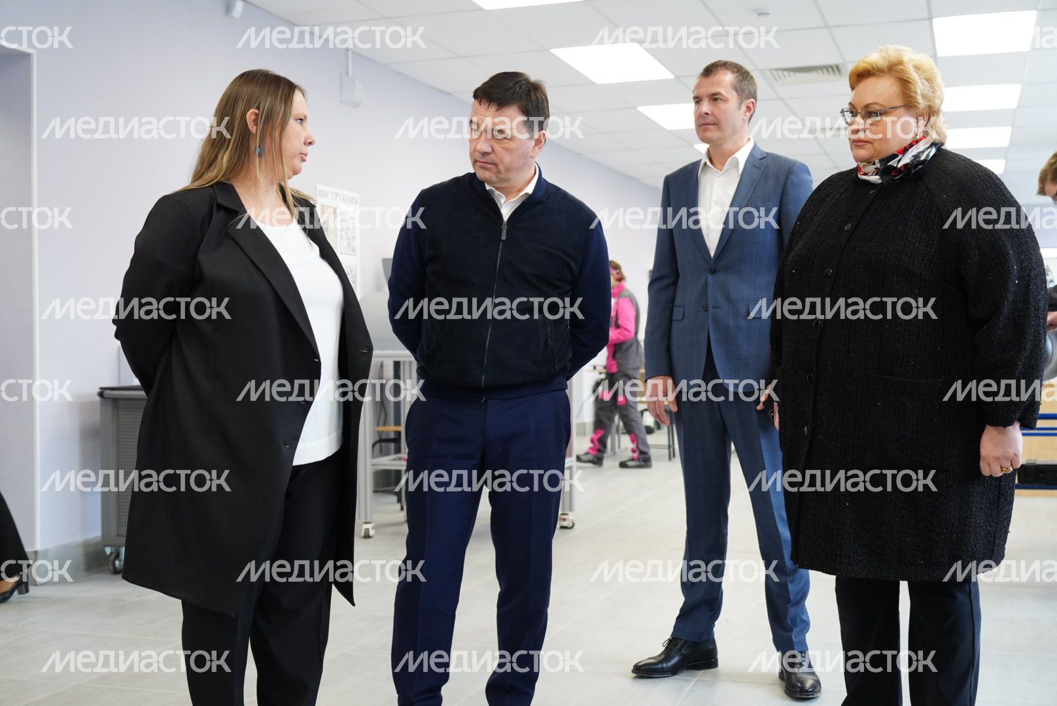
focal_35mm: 44
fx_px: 1293
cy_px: 353
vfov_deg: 30.6
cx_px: 528
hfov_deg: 44.5
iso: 1600
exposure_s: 1/125
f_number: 4.5
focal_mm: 44
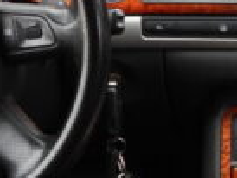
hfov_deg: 15.1
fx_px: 857
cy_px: 187
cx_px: 299
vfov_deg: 11.7
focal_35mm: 125
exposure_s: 1/100
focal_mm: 4.3
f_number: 2.8
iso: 100
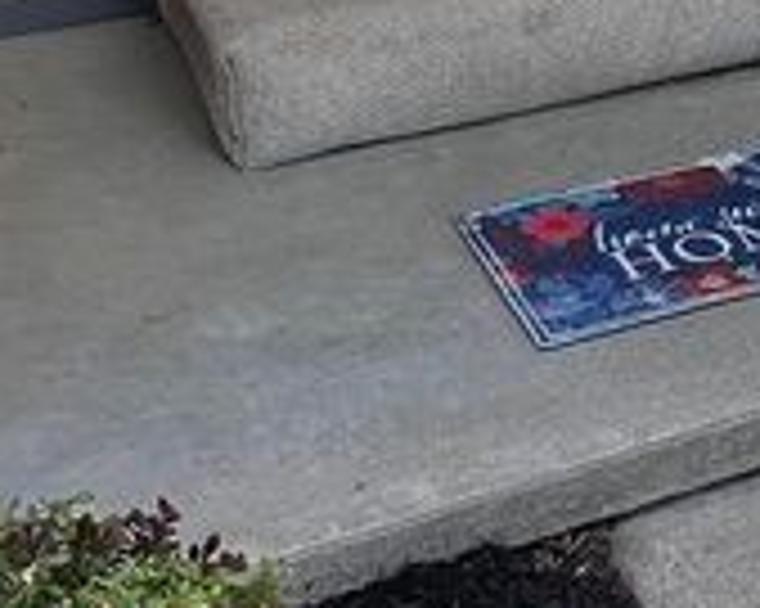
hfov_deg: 22.7
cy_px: -266
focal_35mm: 77
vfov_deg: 18.0
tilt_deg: -12.4
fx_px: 1731
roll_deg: -1.8
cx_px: 926
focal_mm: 1.57
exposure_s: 1/131
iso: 32
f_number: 1.8
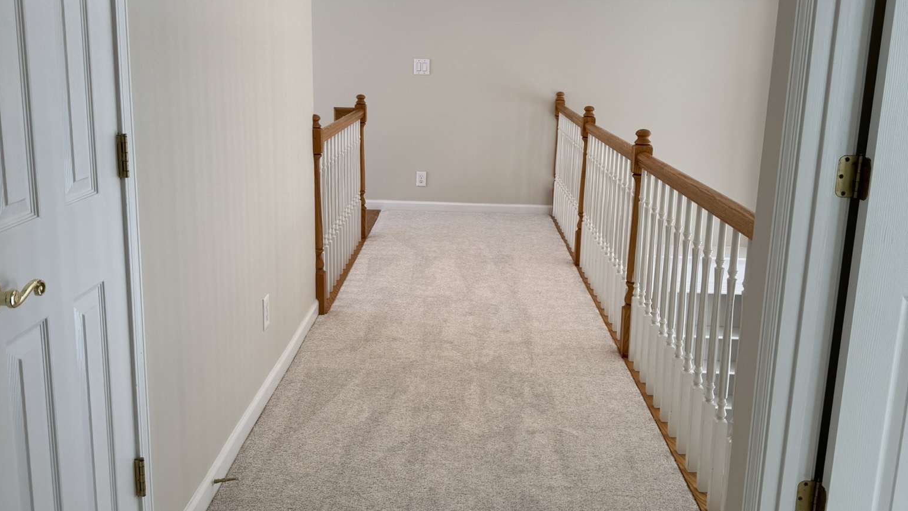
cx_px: 453
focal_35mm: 35
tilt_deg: -12.8
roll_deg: -0.7
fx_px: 843
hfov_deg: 56.6
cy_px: 235
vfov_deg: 33.7
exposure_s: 1/120
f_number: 1.78
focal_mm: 6.76
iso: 80
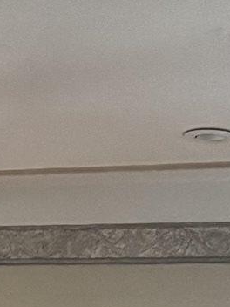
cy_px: 961
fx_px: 1506
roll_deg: -5.7
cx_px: -274
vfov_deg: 9.1
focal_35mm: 170
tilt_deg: -17.5
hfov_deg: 8.2
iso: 500
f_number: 1.6
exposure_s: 1/44
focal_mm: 5.96
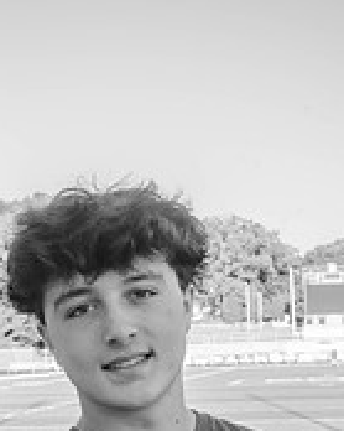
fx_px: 1618
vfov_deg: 15.0
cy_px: 409
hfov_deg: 12.1
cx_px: 139
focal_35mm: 127
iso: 200
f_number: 7.1
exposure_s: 1/200
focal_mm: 35
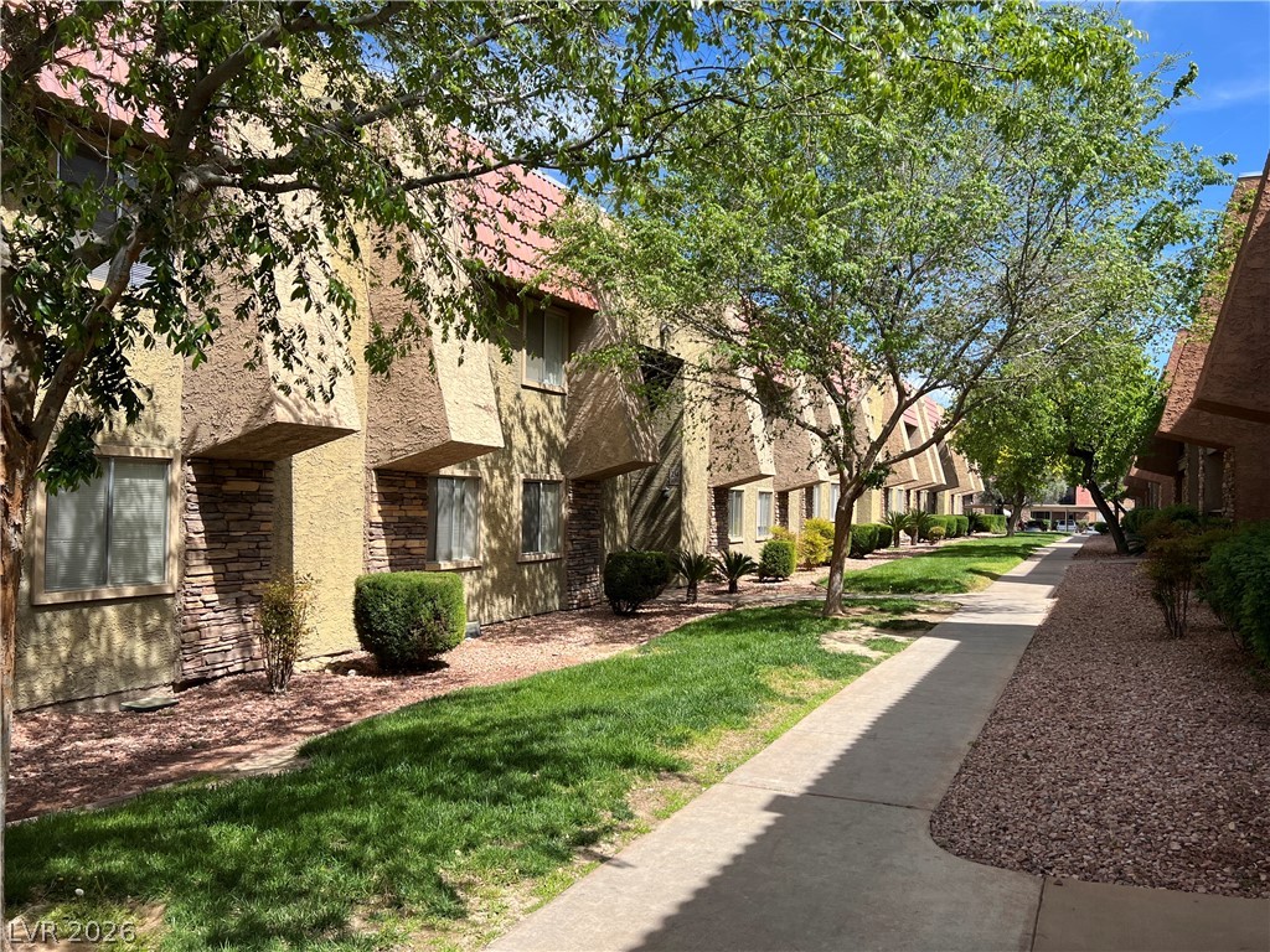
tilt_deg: +0.9
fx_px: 954
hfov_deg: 67.3
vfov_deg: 53.1
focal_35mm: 26
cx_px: 635
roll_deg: -1.5
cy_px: 476
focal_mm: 5.7
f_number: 1.5
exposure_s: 1/2841
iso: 50
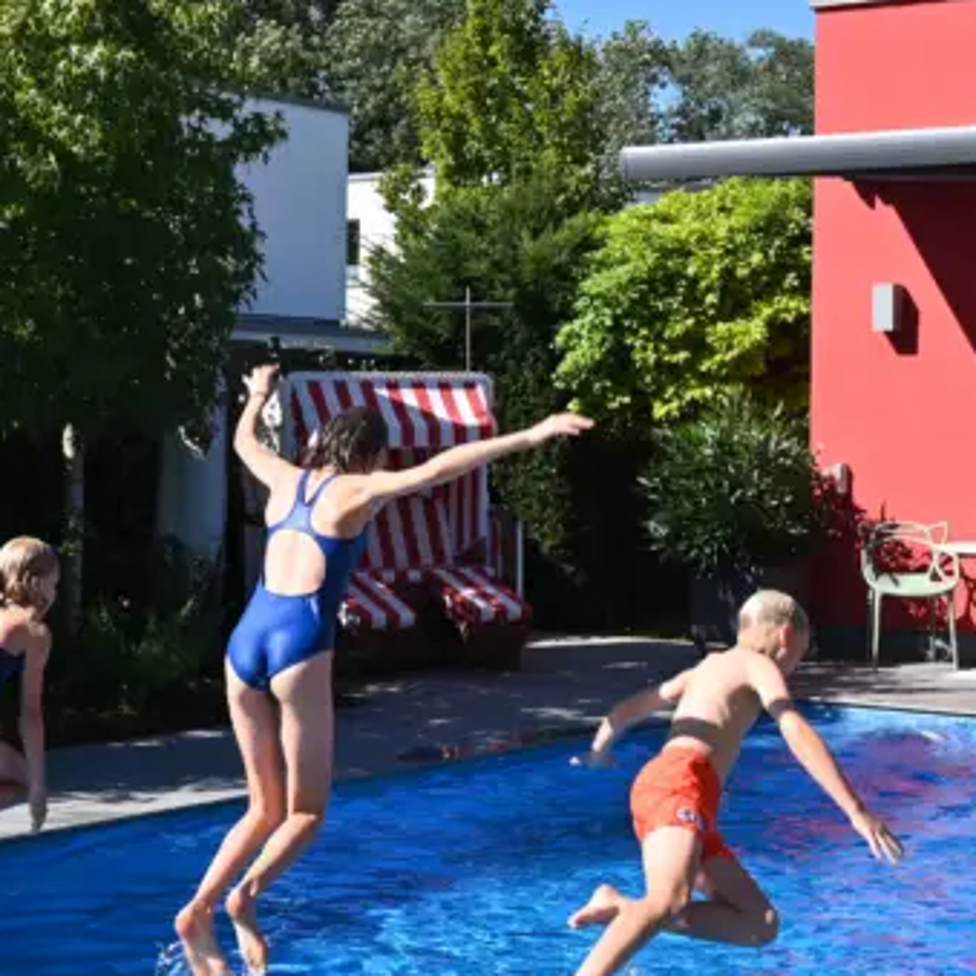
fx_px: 2497
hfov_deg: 22.1
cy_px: 453
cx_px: 464
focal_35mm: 78
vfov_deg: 22.1
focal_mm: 30.5
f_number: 9
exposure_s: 1/320
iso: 160
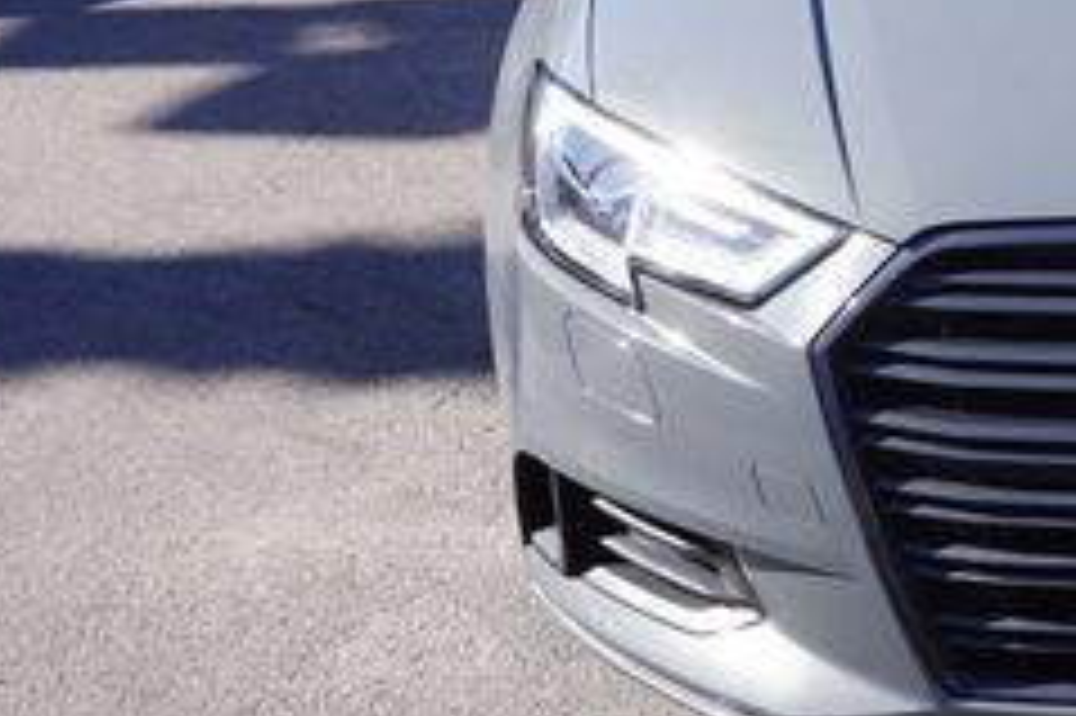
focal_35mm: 84
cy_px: 113
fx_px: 2519
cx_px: 1229
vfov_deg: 16.0
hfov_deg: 22.5
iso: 100
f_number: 9
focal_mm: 21
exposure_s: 1/80
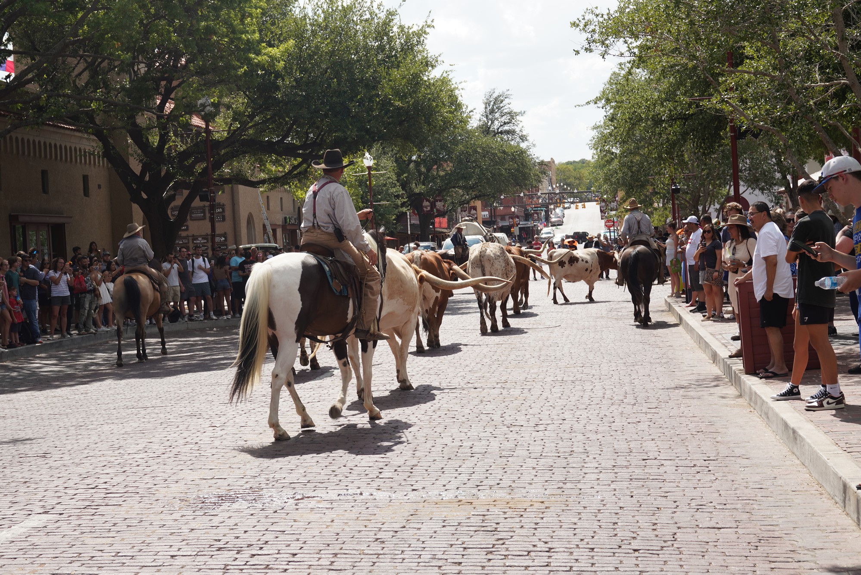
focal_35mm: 60
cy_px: 288
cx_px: 430
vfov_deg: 22.6
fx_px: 1435
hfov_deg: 33.4
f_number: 11
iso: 100
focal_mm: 60
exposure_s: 1/100
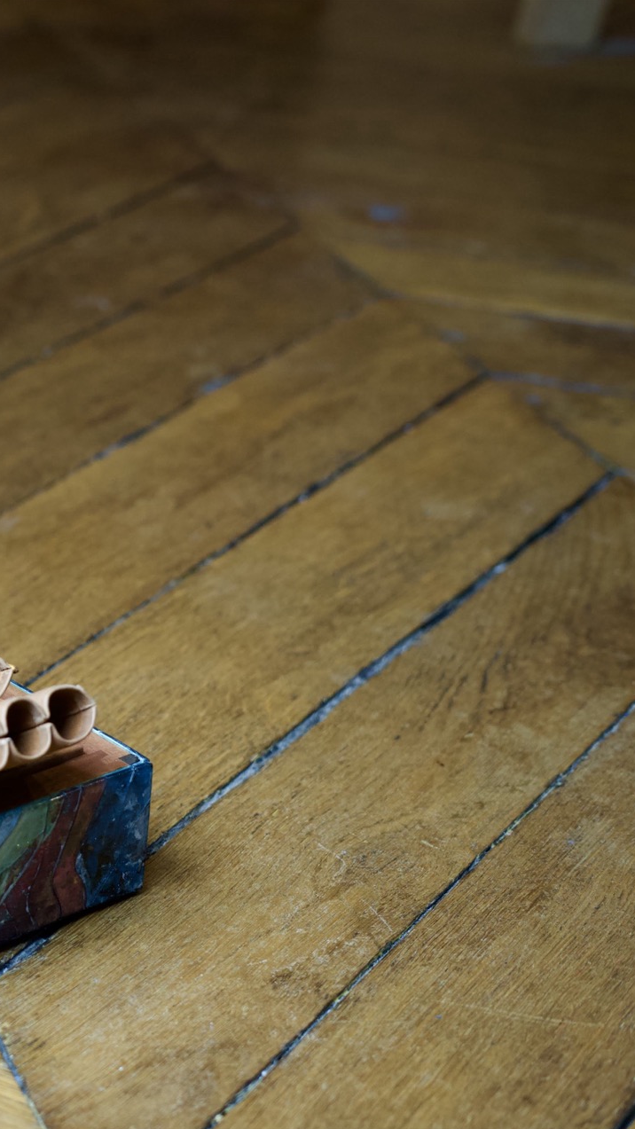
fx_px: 2365
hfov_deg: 14.6
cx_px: -204
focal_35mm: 79
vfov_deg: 26.9
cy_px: 566
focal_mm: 50
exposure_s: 1/100
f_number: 3.5
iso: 800
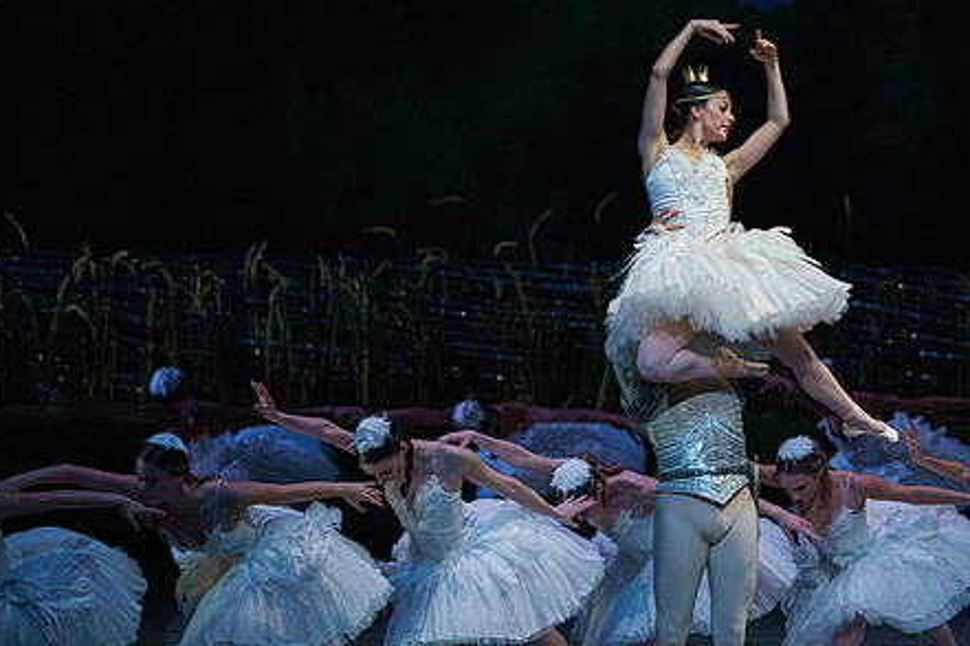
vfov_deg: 3.6
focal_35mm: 383
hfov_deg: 5.4
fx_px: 10319
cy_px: 368
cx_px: 589
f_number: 5.6
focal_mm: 291
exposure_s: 1/250
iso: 8000
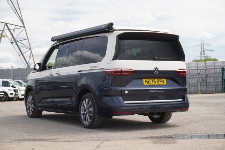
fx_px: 403
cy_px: 75
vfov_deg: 21.1
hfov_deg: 31.2
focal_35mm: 64
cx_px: 112
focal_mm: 43
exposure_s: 1/125
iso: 100
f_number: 7.1
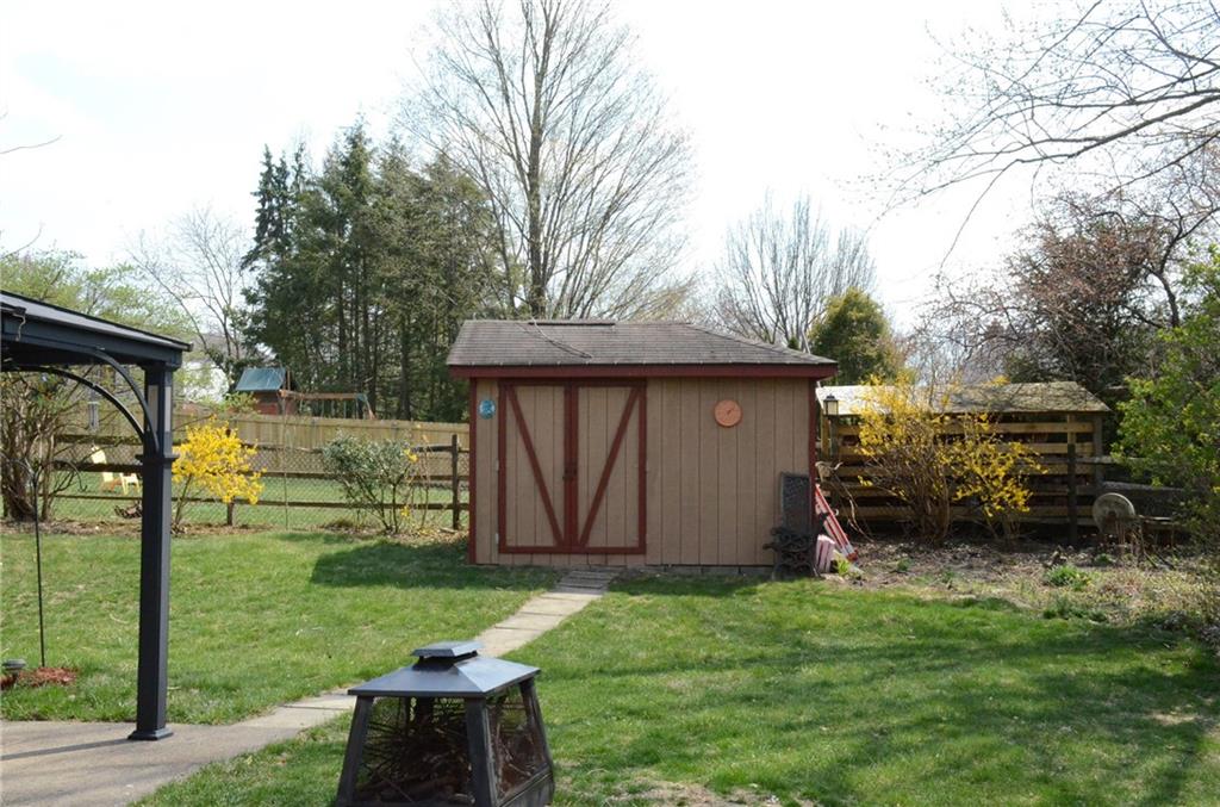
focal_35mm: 39
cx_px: 610
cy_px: 404
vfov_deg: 34.0
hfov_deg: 49.7
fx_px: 1318
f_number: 16
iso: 3200
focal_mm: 26
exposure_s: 1/1000
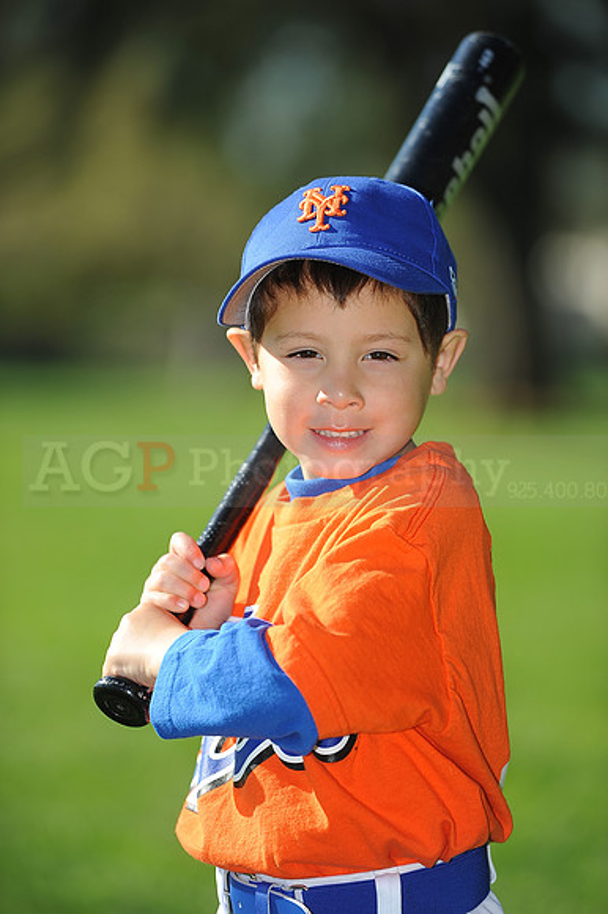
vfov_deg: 10.3
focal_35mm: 200
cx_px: 304
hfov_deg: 6.9
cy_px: 457
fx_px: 5072
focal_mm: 200
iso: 200
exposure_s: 1/1250
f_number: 4
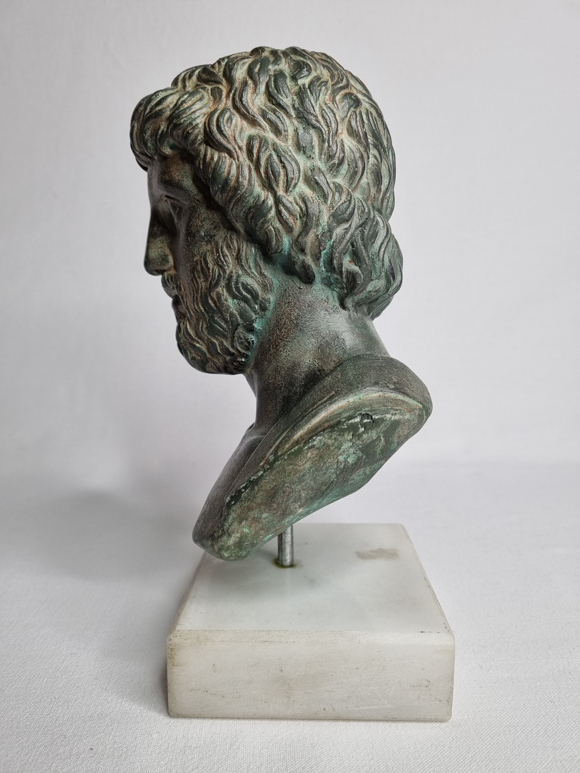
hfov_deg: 53.1
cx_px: 290
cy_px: 386
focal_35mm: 26
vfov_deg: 67.3
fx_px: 581
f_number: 1.8
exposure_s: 1/108
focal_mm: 5.4
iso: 50
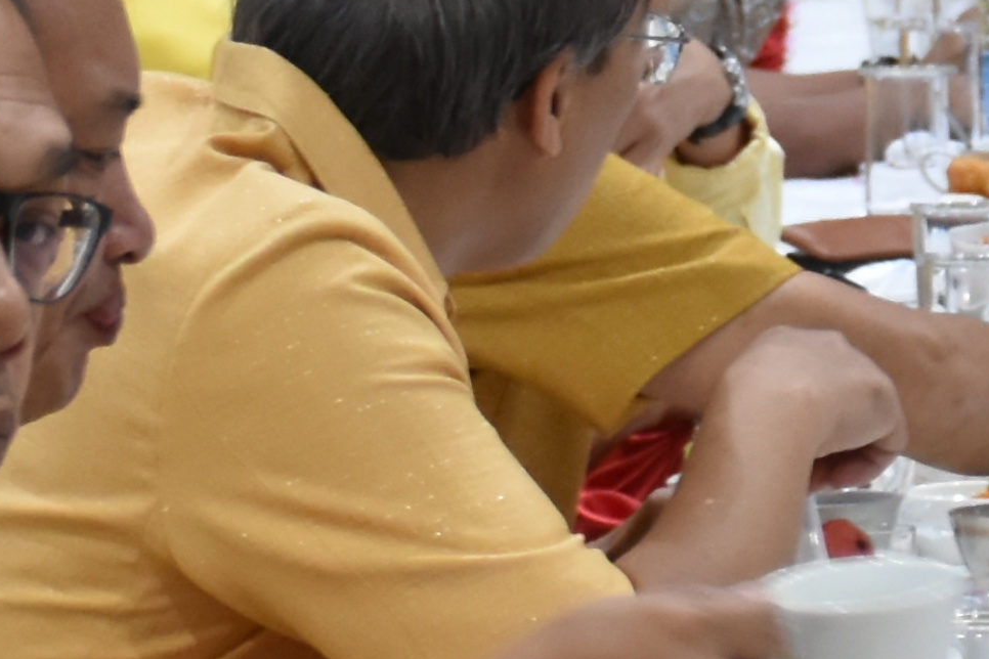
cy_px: 41
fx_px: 12279
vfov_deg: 3.1
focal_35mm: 447
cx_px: 1387
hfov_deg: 4.6
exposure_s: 1/50
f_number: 4.5
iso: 800
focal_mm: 48
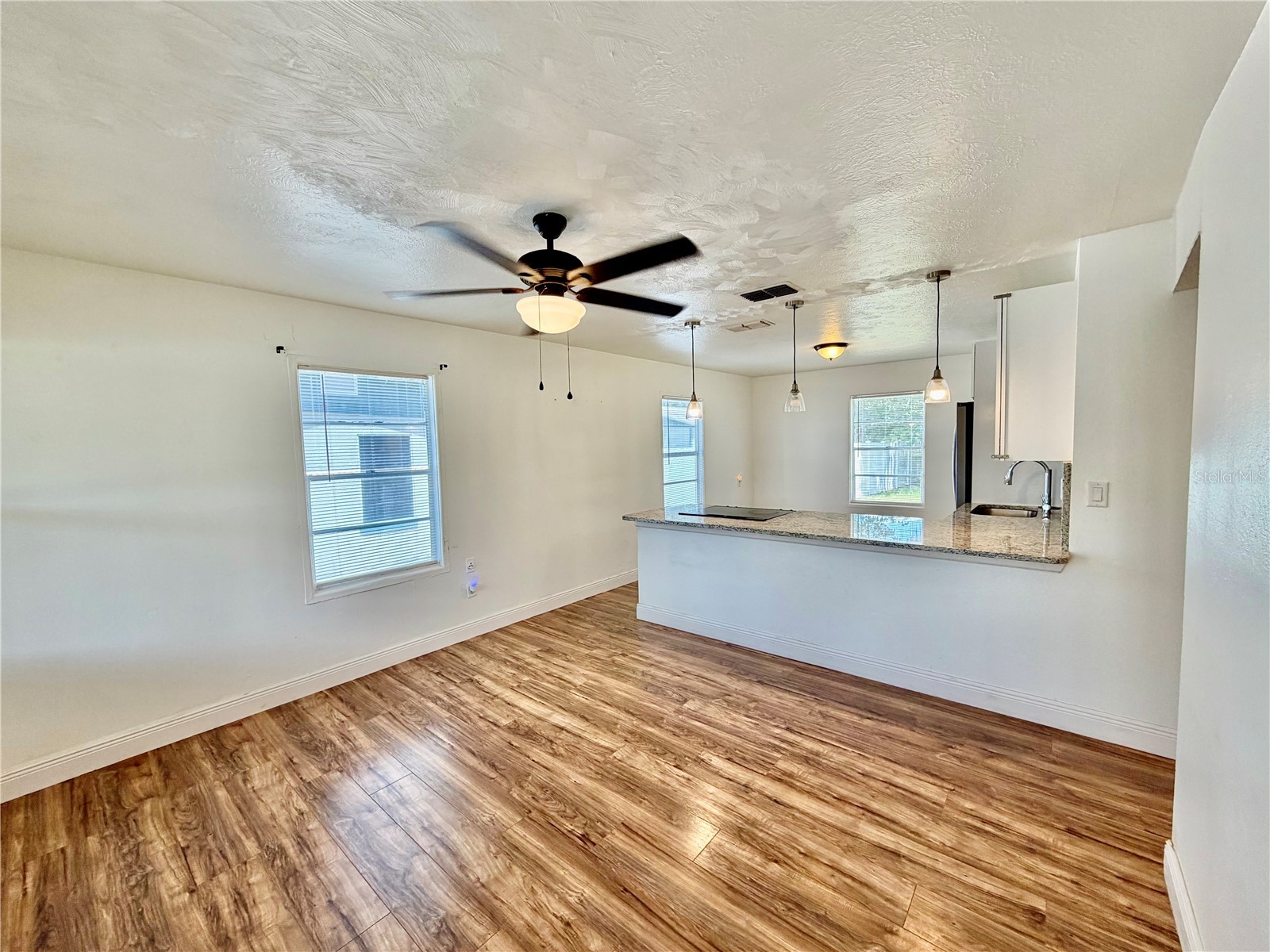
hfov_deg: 102.1
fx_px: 514
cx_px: 635
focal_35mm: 14
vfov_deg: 85.7
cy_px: 476
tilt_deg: -3.6
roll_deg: +1.8
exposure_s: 1/120
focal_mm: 2.22
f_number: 2.2
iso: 100
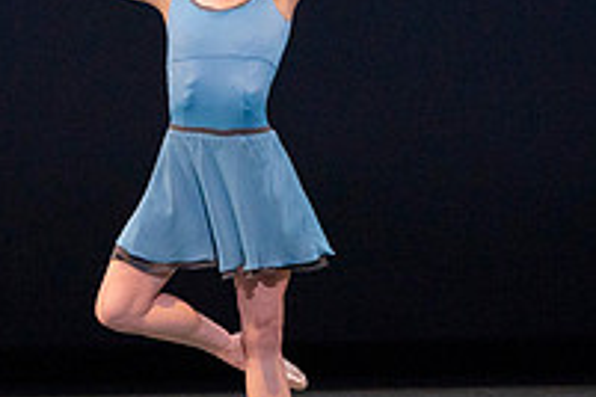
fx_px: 15362
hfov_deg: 2.2
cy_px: 43
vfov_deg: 1.5
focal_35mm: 928
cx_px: 139
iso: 6400
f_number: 7.1
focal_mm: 321
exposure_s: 1/400
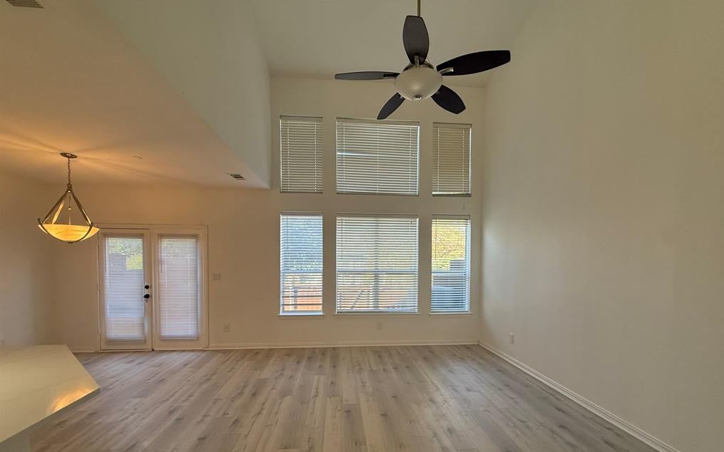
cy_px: 271
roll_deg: +0.1
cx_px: 365
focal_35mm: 15
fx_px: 296
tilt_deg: -0.5
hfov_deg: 101.5
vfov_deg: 74.0
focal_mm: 2.22
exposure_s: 1/120
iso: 100
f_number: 2.2
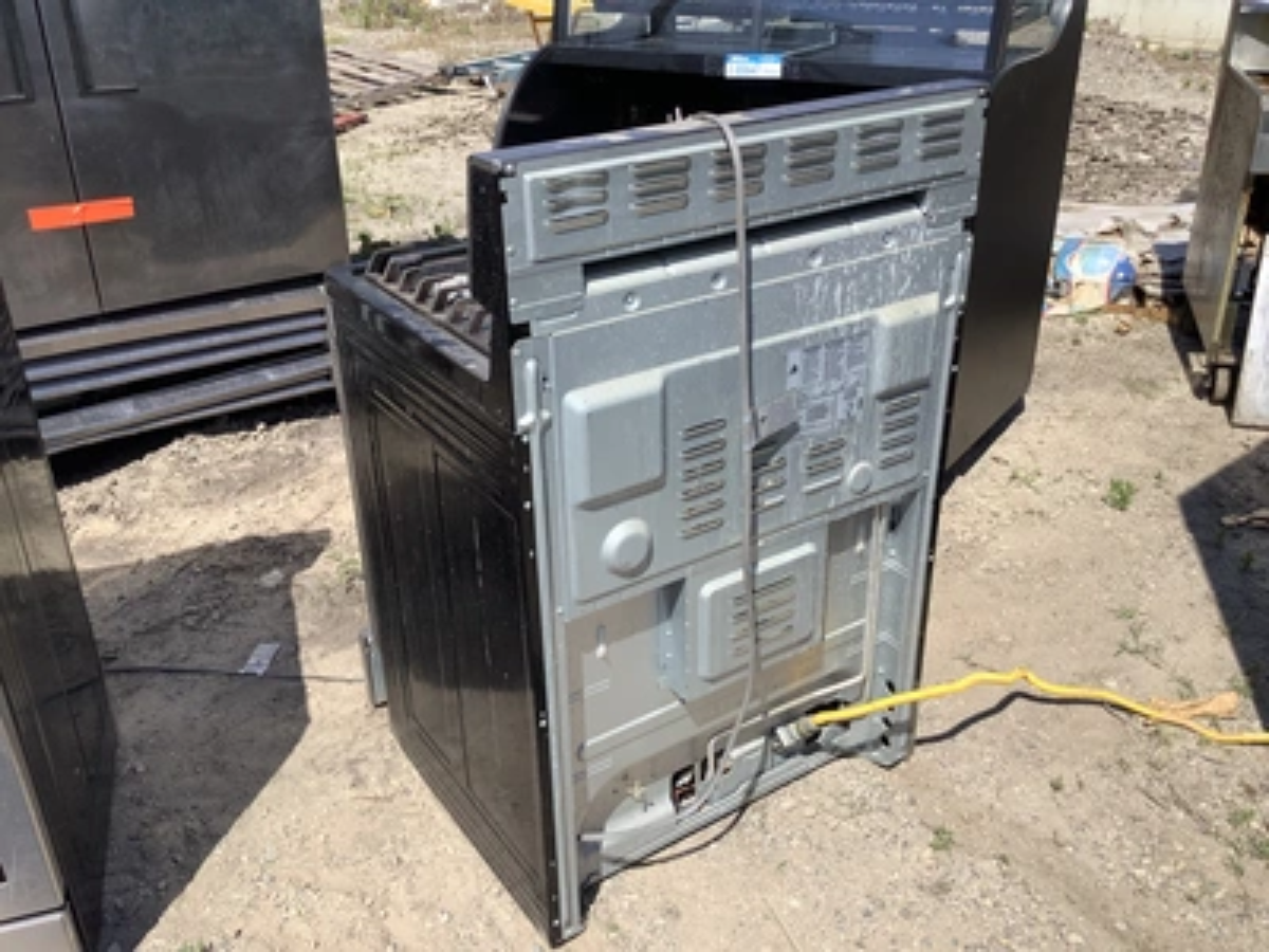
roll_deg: +0.5
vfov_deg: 45.4
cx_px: 634
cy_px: 476
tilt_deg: -28.7
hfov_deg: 58.4
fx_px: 1136
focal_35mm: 31
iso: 25
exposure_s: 1/1294
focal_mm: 3.3
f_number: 2.4
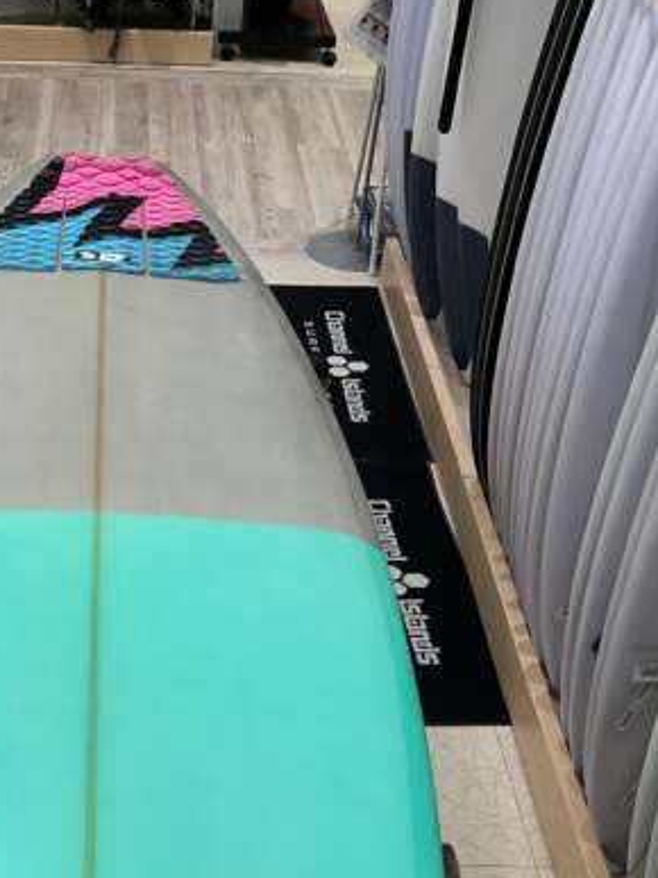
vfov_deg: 30.8
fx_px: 1522
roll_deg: -0.5
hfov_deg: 23.8
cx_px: 88
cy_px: 787
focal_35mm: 60
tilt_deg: -41.6
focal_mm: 3
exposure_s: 1/120
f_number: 1.8
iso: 25
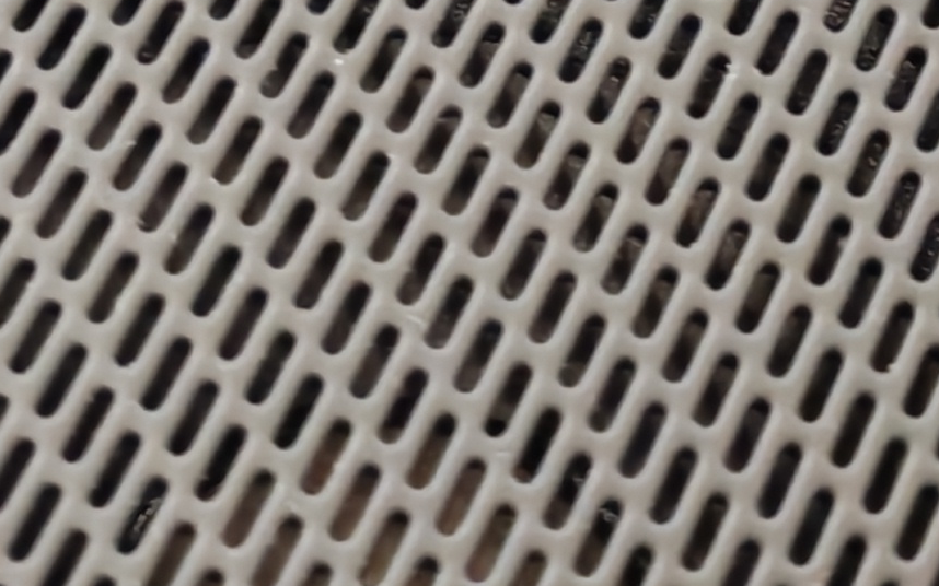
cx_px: 209
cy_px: -646
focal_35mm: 162
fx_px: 4145
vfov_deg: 7.7
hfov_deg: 12.9
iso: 2000
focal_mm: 6.12
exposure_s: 1/50
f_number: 1.9
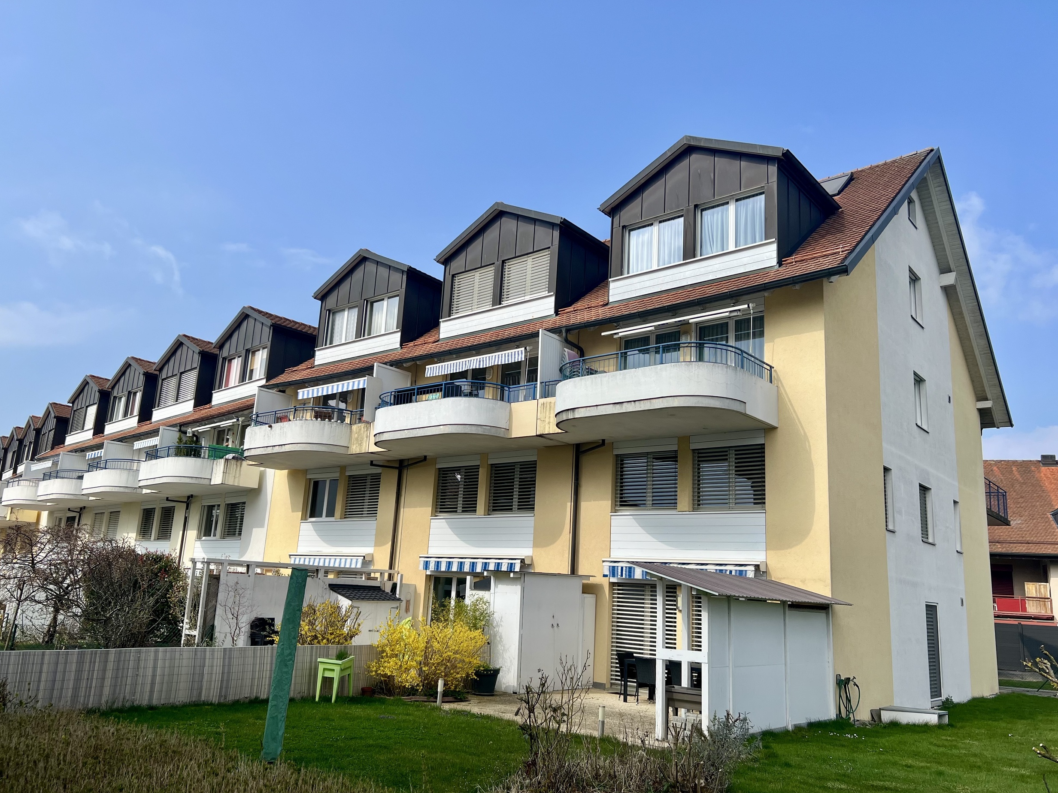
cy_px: 410
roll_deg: -3.2
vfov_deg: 51.3
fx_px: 825
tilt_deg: +12.9
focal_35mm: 27
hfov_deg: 65.3
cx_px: 510
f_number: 1.5
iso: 50
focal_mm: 5.7
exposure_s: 1/5076
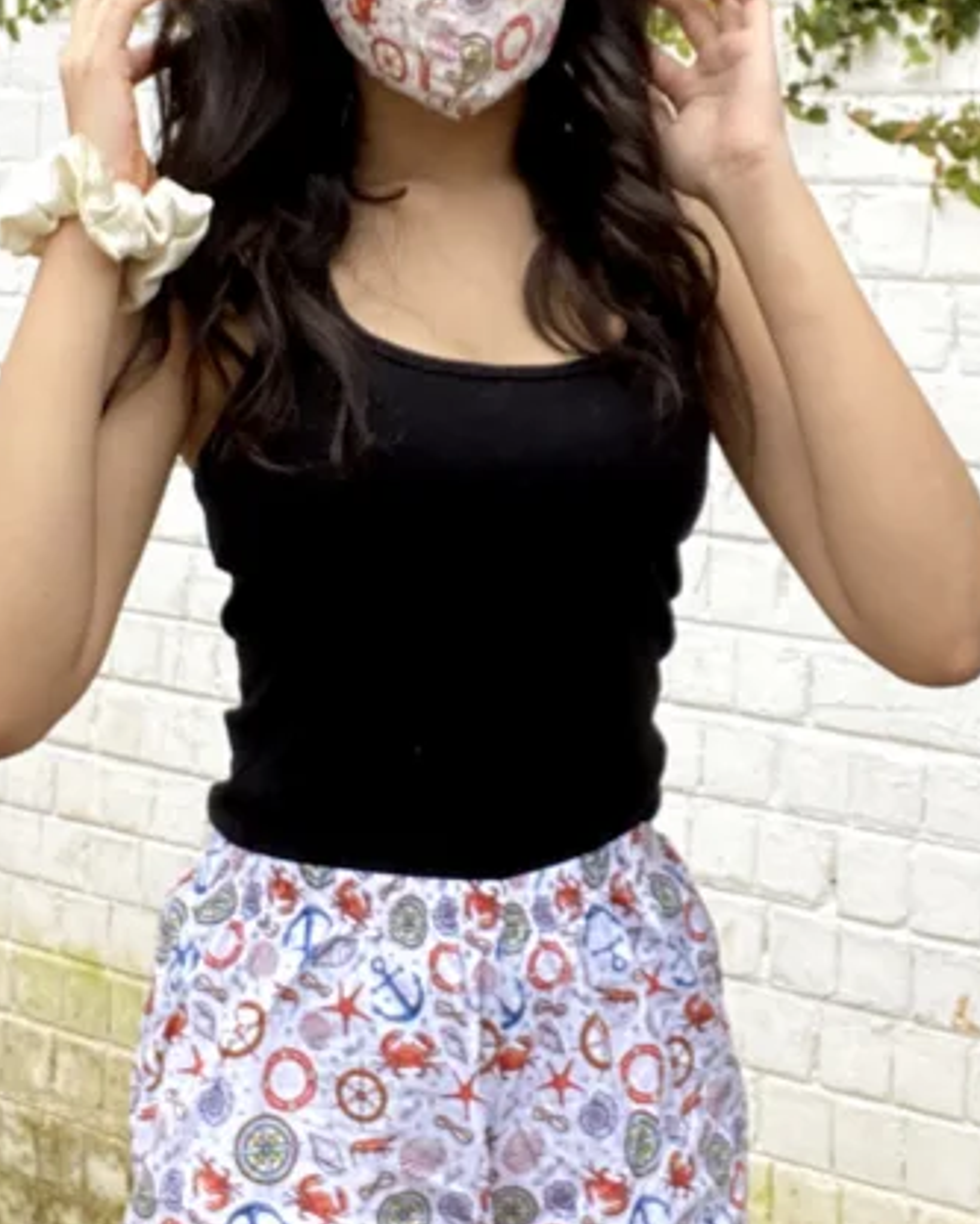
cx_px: 589
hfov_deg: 21.2
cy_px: 315
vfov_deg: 26.1
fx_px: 2609
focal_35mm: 72
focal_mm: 2.71
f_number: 2.2
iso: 25
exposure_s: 1/541
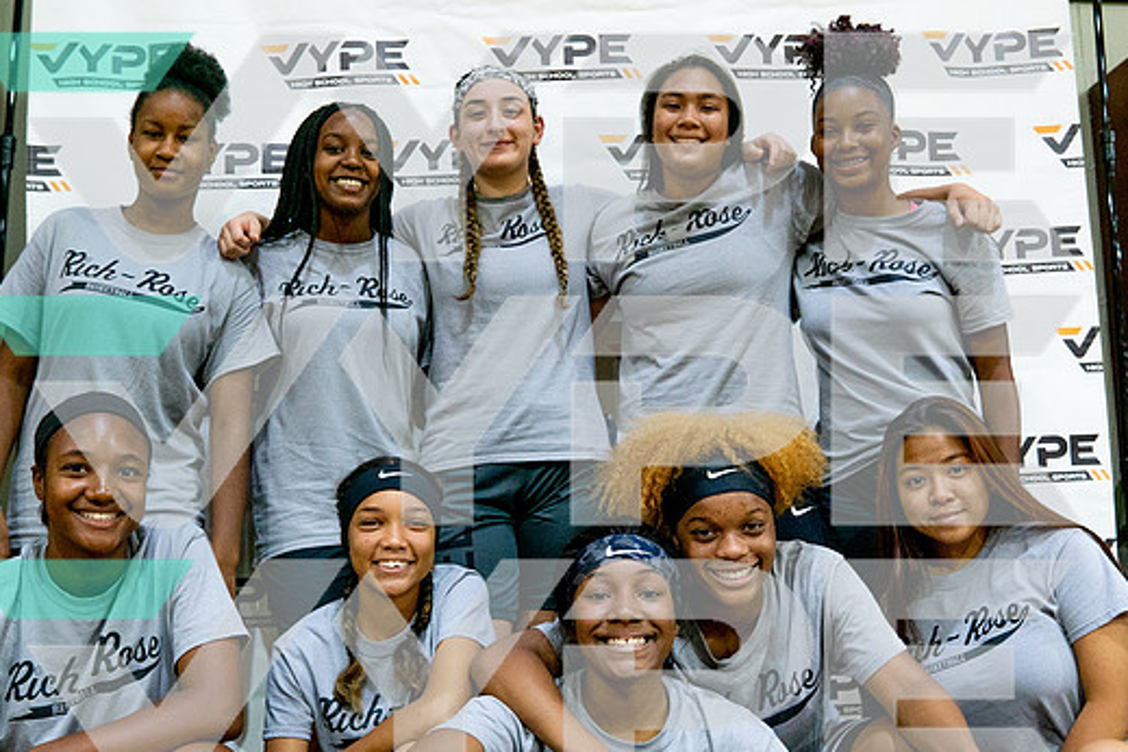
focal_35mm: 35
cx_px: 547
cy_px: 485
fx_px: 1097
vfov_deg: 37.5
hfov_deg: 54.4
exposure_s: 1/125
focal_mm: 24
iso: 2500
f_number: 4
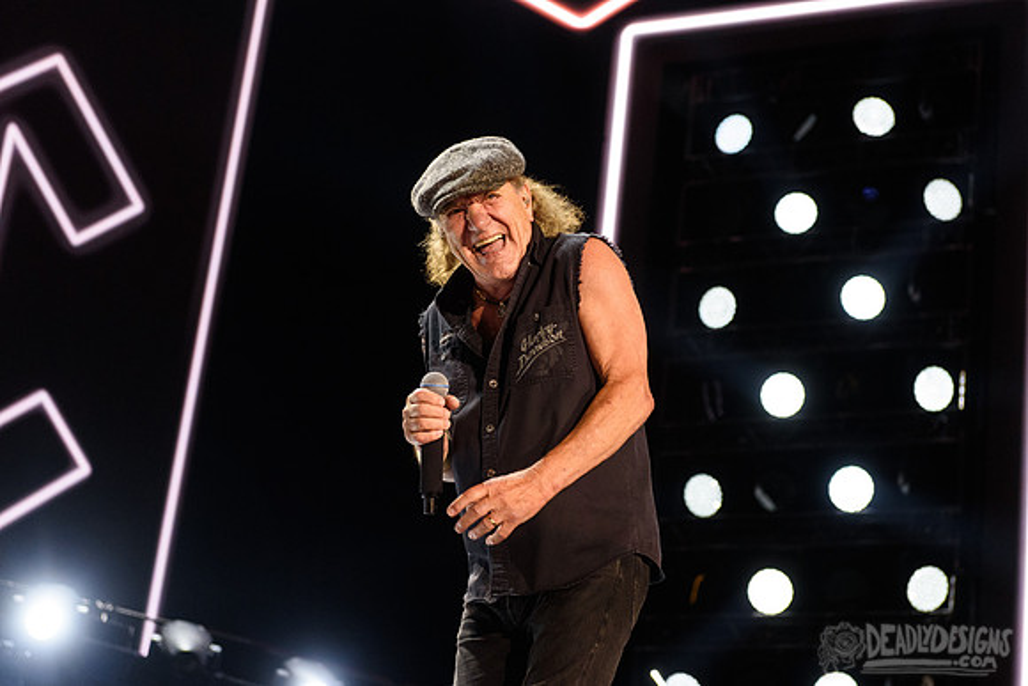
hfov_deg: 24.6
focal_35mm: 83
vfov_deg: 16.6
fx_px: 2357
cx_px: 568
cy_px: 325
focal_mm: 70
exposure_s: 1/500
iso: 2500
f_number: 4
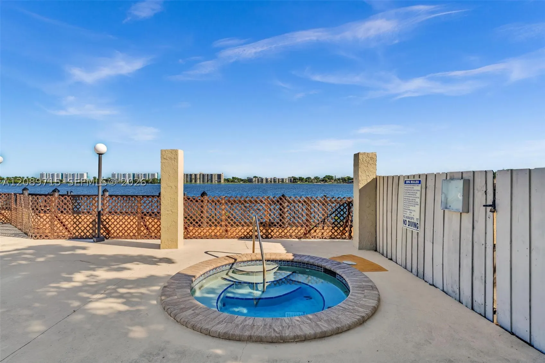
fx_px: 272
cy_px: 182
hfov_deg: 90.0
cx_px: 272
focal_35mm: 18
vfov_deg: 67.4
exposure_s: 1/800
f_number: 8
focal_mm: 18
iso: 200
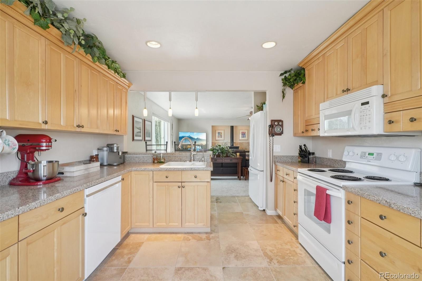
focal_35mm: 16
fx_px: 186
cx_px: 211
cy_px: 140
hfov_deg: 97.1
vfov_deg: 74.1
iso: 800
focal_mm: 10.6
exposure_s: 1/25
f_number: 8
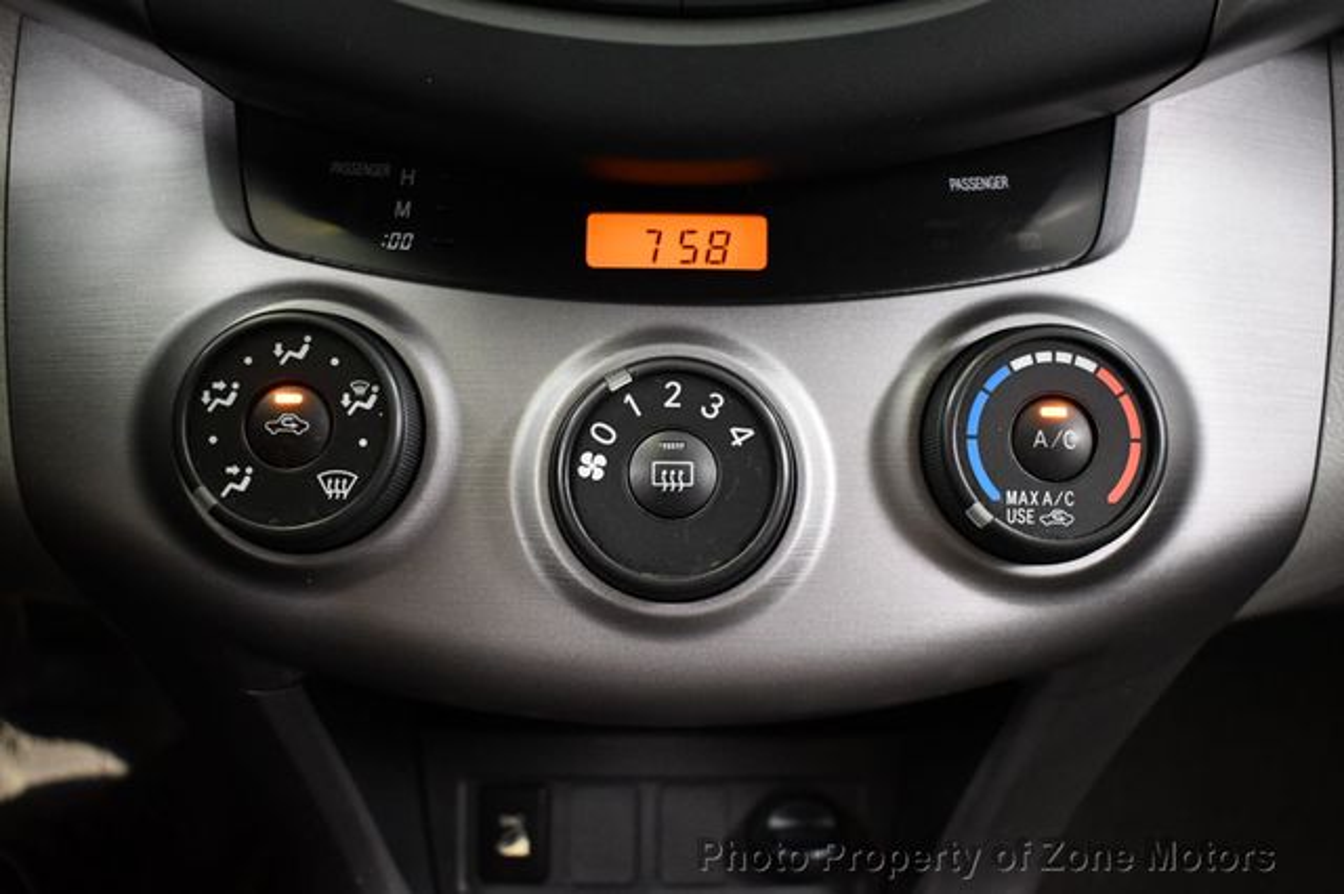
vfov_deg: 35.9
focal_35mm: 37
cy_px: 447
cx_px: 672
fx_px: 1381
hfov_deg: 51.9
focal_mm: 25
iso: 3200
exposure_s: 1/60
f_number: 4
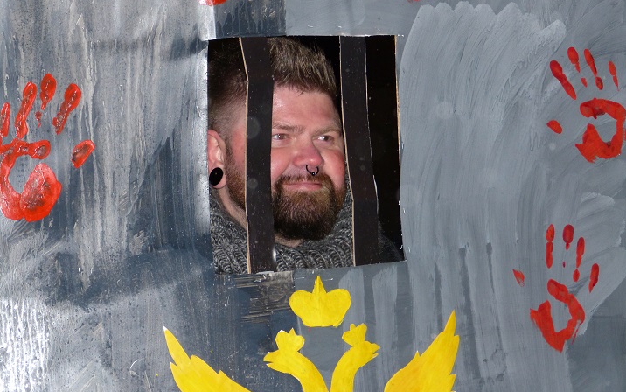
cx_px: 314
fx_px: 2219
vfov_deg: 10.1
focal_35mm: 130
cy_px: 173
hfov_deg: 16.1
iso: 250
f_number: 3.6
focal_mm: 21.9
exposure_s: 1/60
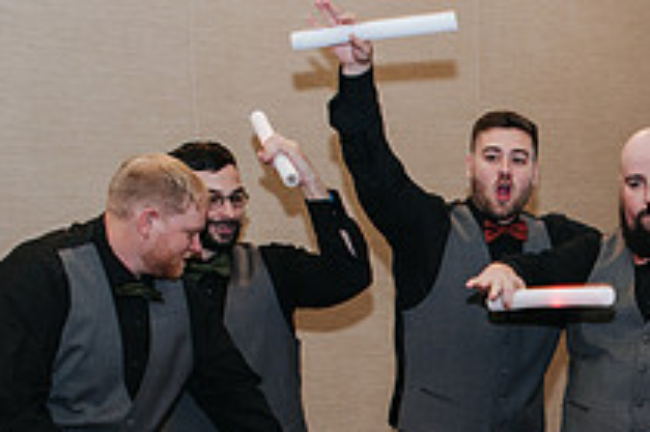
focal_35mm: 103
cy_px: 550
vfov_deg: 12.9
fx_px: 1858
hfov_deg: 18.8
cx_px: 769
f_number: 3.2
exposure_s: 1/200
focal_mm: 35
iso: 800
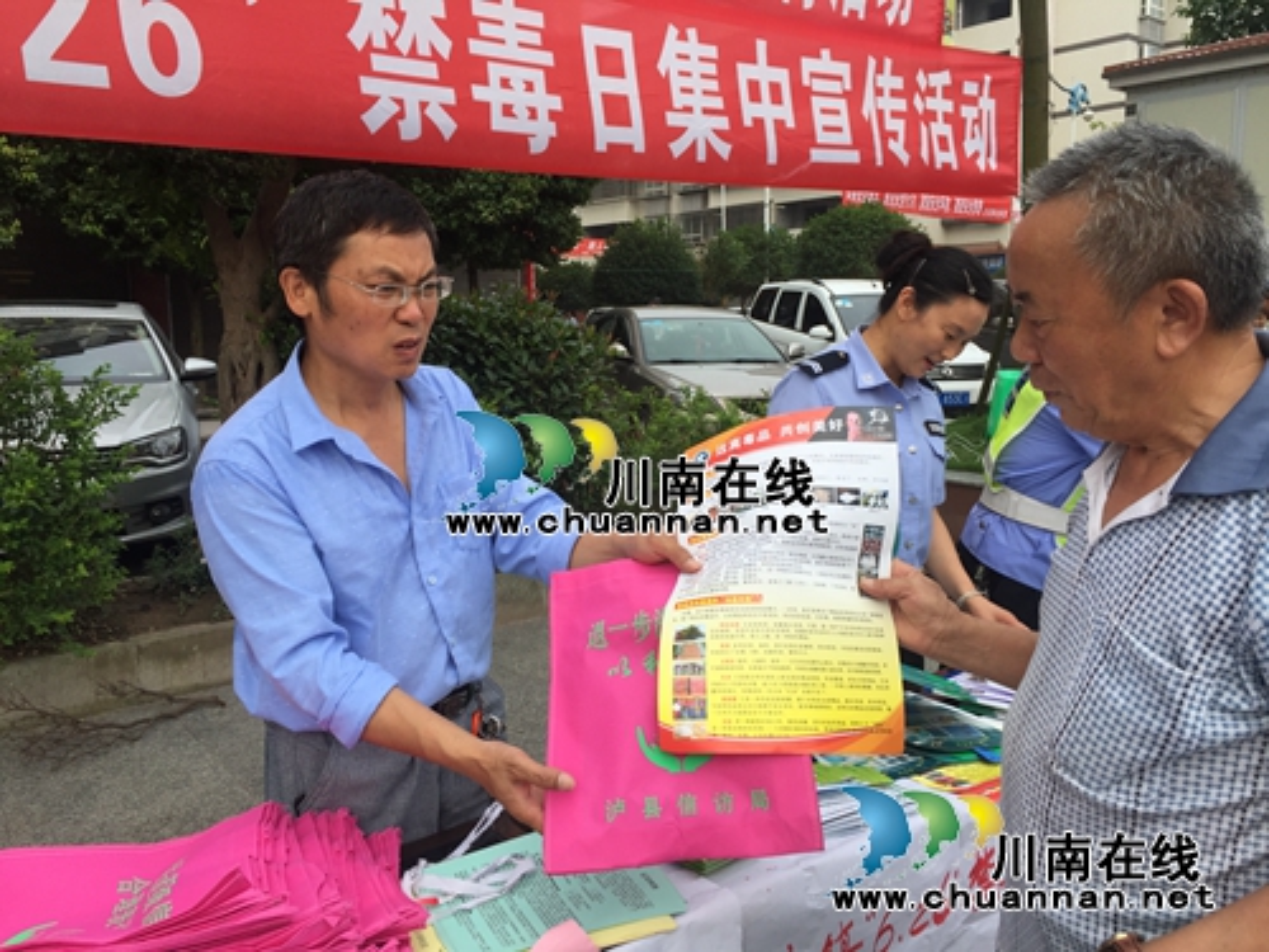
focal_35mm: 29
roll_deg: +0.6
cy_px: 476
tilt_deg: -6.8
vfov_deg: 48.2
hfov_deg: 61.7
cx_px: 634
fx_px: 1063
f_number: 2.2
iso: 32
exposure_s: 1/628
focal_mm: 4.15
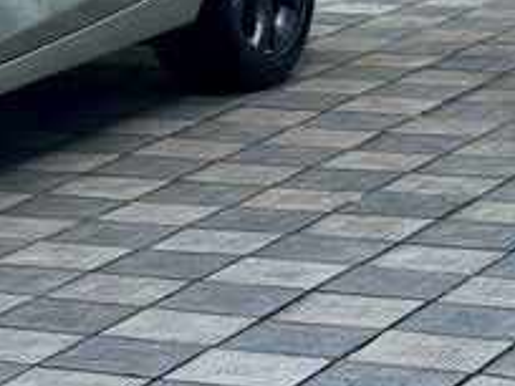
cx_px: -475
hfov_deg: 9.7
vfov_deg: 7.7
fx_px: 2842
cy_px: -91
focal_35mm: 191
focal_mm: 6.76
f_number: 1.78
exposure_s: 1/60
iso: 50
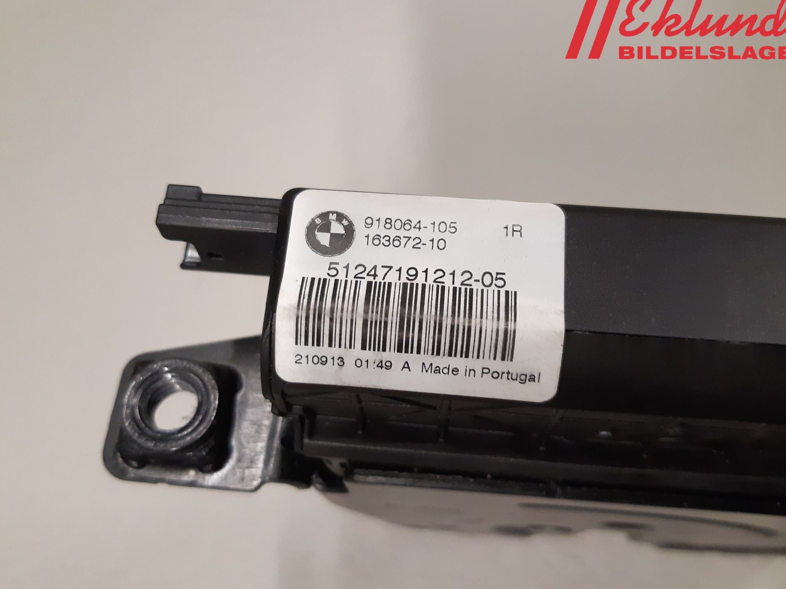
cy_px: 297
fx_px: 613
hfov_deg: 65.3
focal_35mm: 27
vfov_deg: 51.4
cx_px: 402
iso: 200
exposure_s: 1/50
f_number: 1.7
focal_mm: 3.93
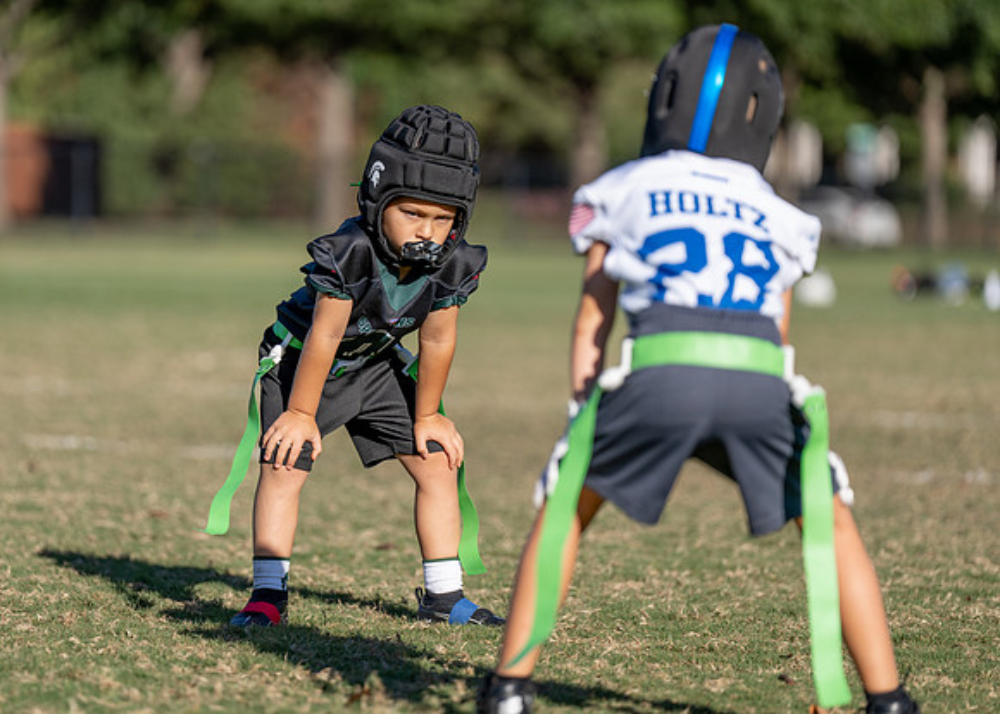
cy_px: 317
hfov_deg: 10.4
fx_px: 5497
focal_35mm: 194
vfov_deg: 7.4
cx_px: 403
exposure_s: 1/2000
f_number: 2.8
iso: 100
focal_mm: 163
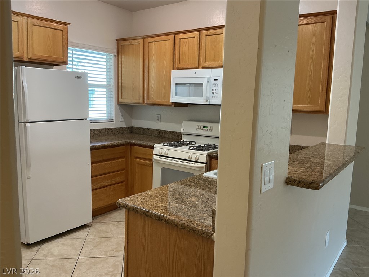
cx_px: 184
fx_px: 309
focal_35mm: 29
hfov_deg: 61.7
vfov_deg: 48.2
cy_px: 138
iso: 100
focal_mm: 3
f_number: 1.8
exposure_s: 1/60
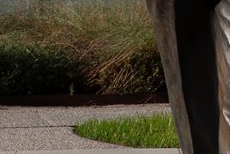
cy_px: -235
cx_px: 221
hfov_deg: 9.7
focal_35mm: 211
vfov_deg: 6.2
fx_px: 1349
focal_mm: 27
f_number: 6.3
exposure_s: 1/1250
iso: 100
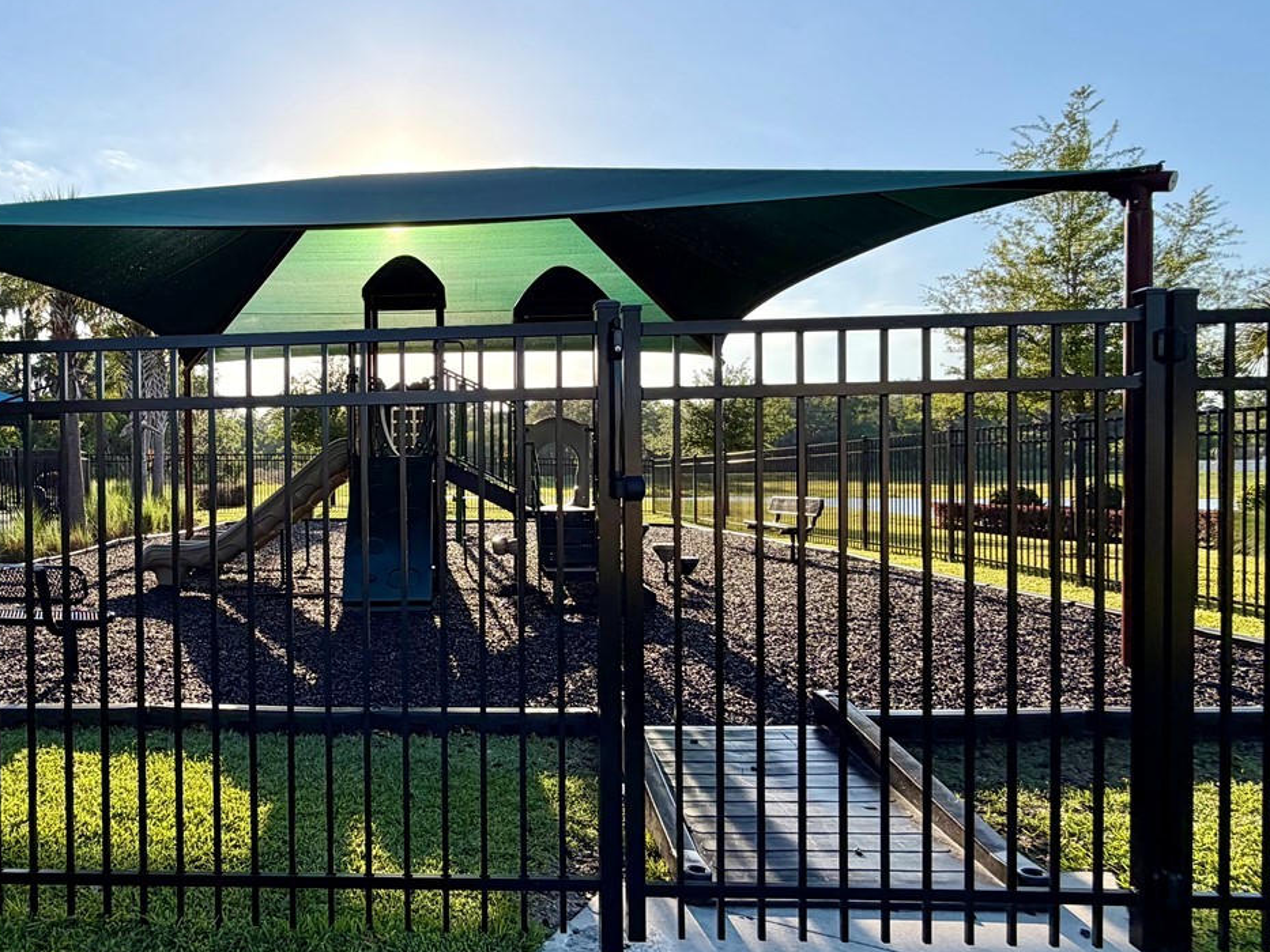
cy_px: 475
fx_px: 881
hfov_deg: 69.4
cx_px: 415
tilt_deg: -0.9
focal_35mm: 24
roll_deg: -0.3
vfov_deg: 56.8
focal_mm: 2.22
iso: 25
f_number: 2.2
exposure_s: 1/770
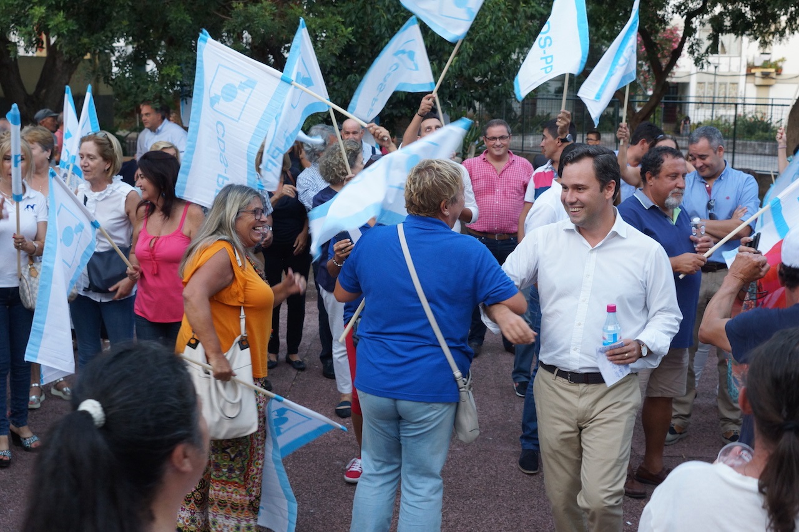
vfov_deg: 31.9
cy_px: 266
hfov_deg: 46.4
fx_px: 932
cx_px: 400
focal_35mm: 42
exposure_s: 1/80
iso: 640
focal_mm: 28
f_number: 4.5
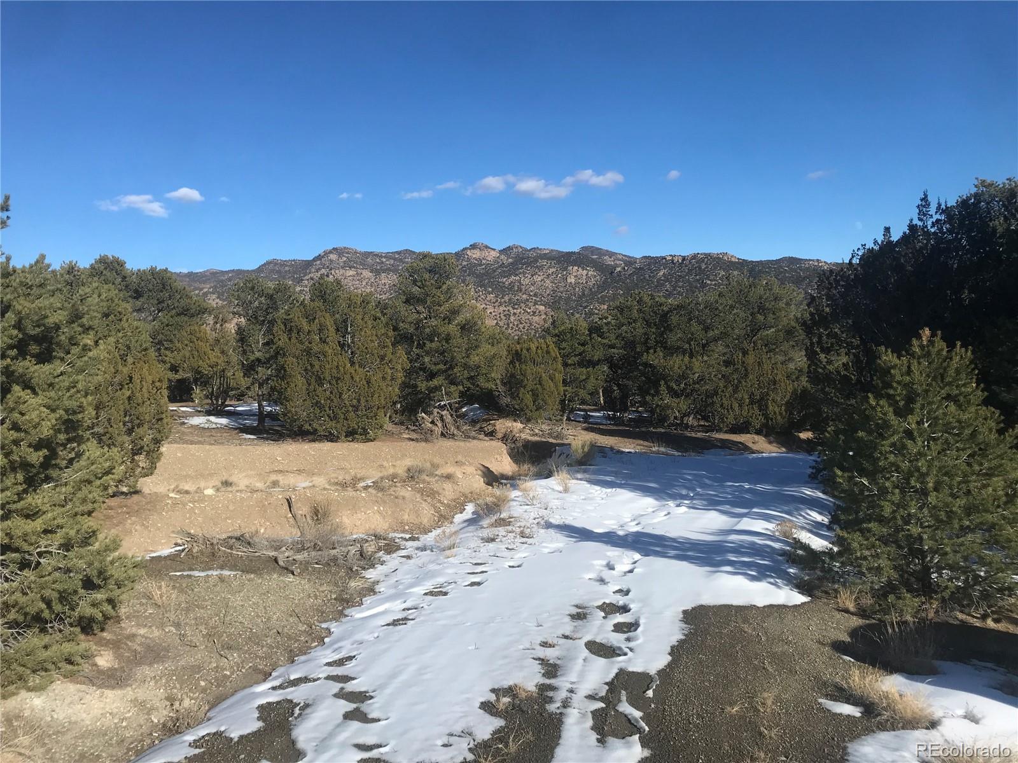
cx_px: 509
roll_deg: +2.7
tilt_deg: -2.9
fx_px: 823
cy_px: 382
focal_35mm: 28
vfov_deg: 49.7
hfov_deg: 63.4
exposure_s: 1/2591
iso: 20
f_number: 1.8
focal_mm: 3.99
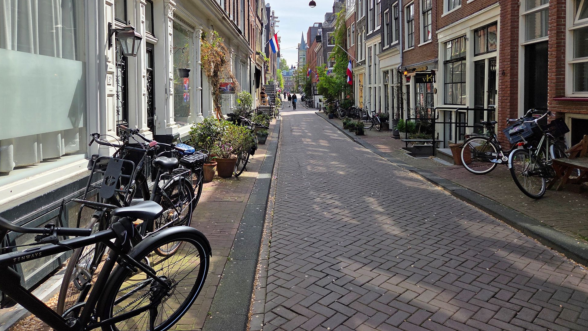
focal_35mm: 26
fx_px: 405
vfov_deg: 43.6
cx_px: 288
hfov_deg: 71.9
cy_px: 103
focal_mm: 5.4
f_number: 1.8
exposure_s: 1/5545
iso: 80
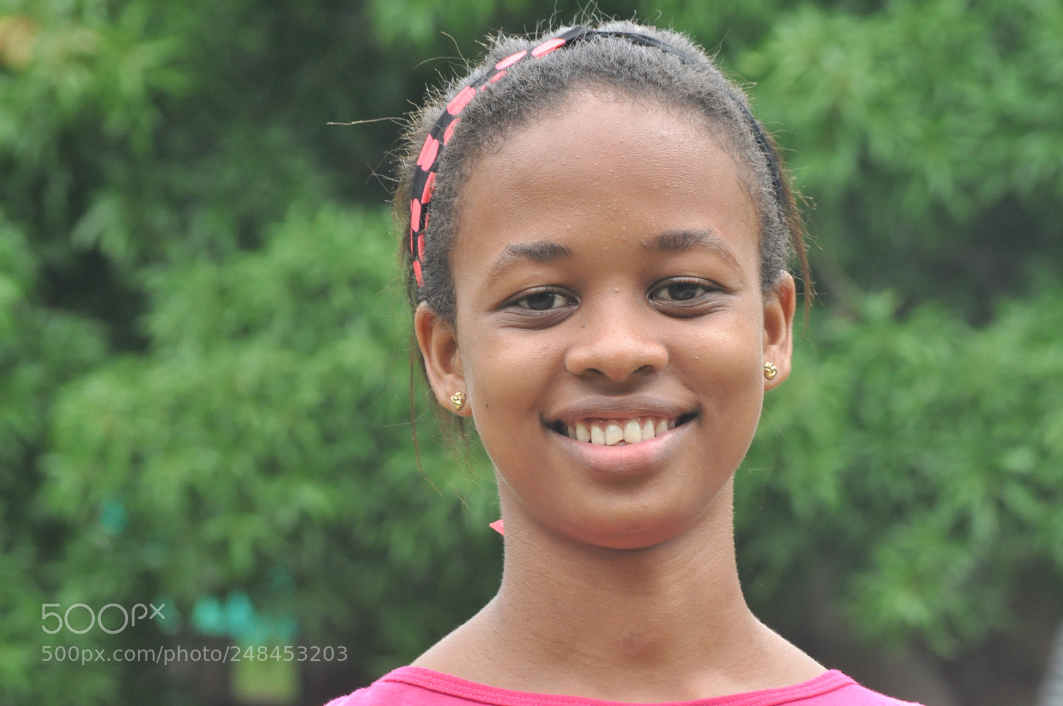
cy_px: 353
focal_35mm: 202
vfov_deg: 6.8
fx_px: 5973
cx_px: 532
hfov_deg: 10.2
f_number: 14
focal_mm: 135
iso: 800
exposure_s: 1/160
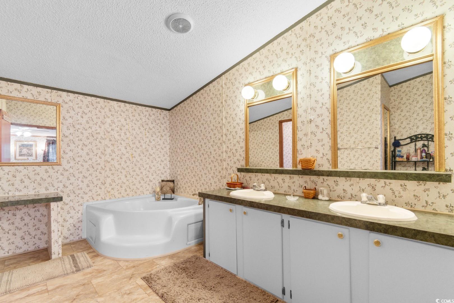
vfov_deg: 77.3
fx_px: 189
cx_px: 227
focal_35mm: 15
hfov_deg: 100.4
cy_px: 152
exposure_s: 3
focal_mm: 10
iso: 100
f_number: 4.5
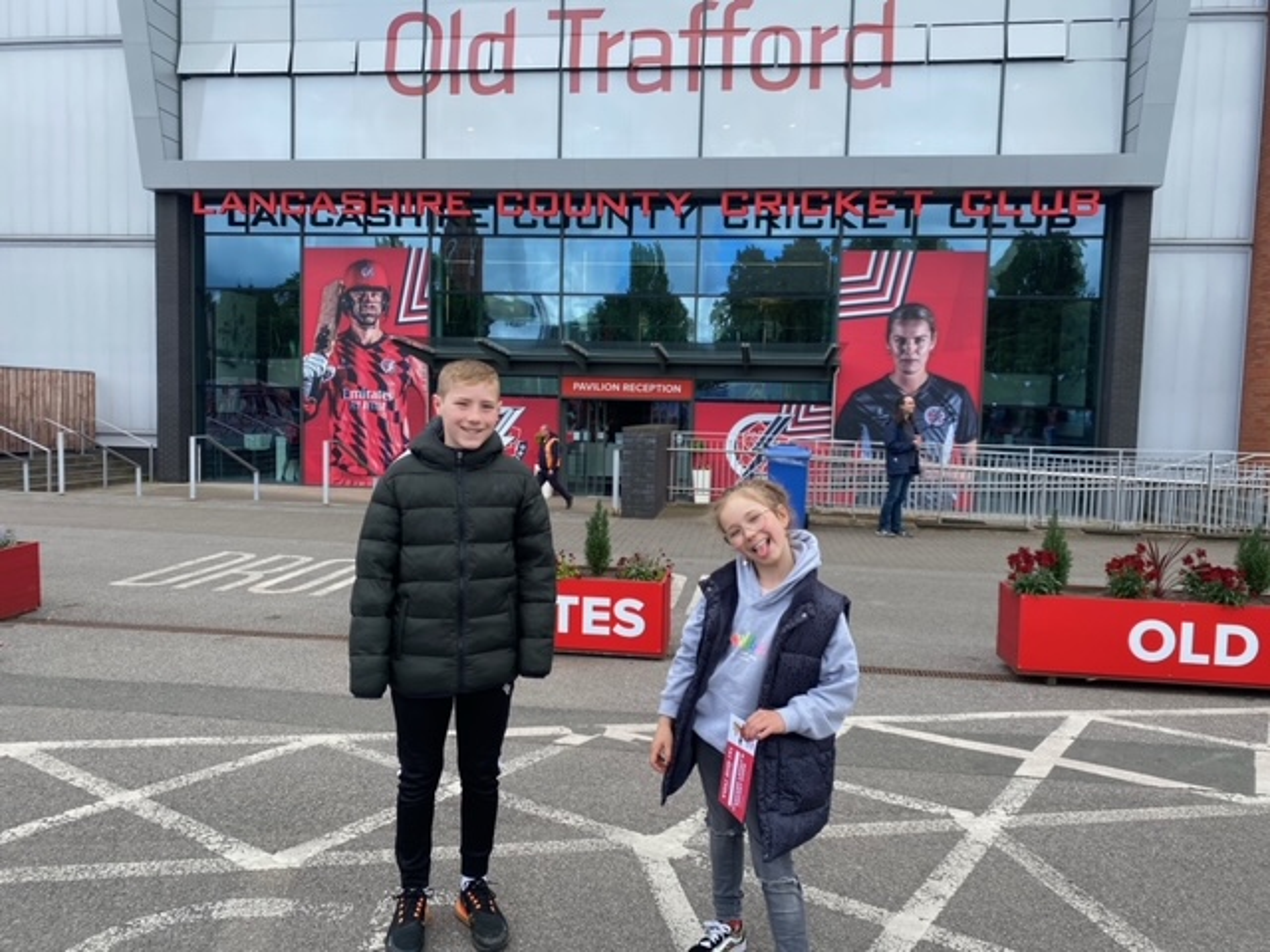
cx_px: 635
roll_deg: -1.2
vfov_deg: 53.1
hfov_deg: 67.3
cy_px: 476
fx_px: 954
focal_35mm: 26
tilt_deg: -4.8
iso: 32
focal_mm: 4.25
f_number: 1.8
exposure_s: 1/912
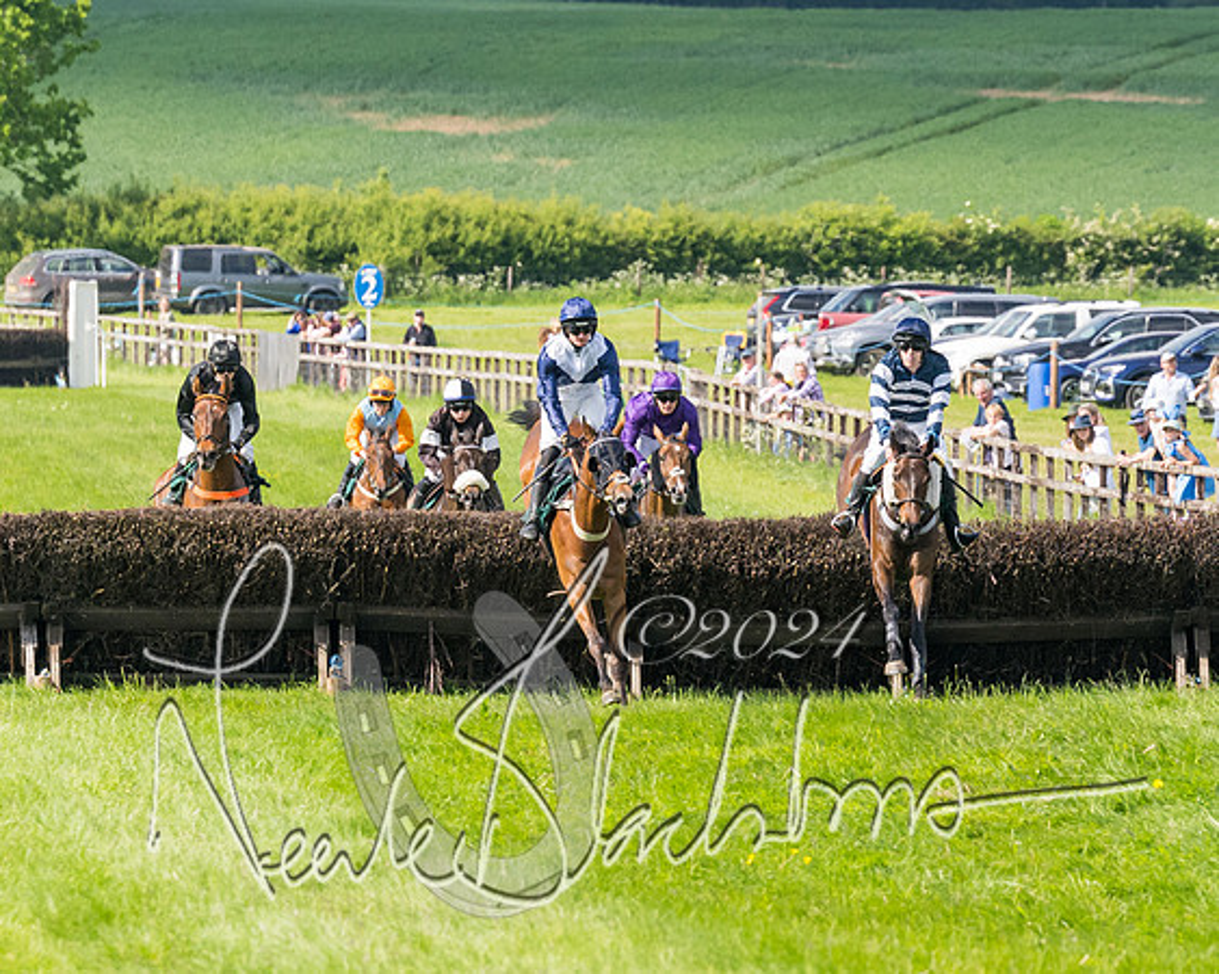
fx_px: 16183
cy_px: 426
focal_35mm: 449
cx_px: 1026
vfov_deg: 3.4
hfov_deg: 4.3
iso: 400
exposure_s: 1/2000
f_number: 5
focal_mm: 160
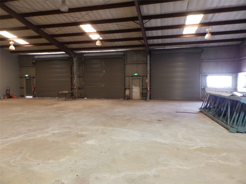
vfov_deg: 61.1
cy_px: 92
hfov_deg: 76.4
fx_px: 156
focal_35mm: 22
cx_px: 123
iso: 800
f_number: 3.4
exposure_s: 1/20
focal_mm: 4
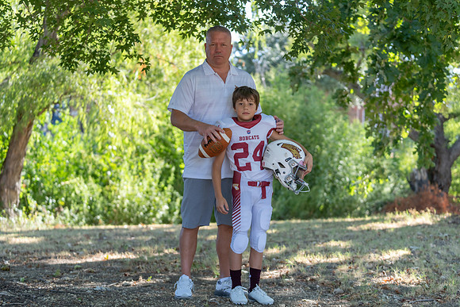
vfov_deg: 19.5
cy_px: 154
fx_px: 895
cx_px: 230
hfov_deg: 28.8
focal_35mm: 70
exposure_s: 1/320
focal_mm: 70
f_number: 2.8
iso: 160
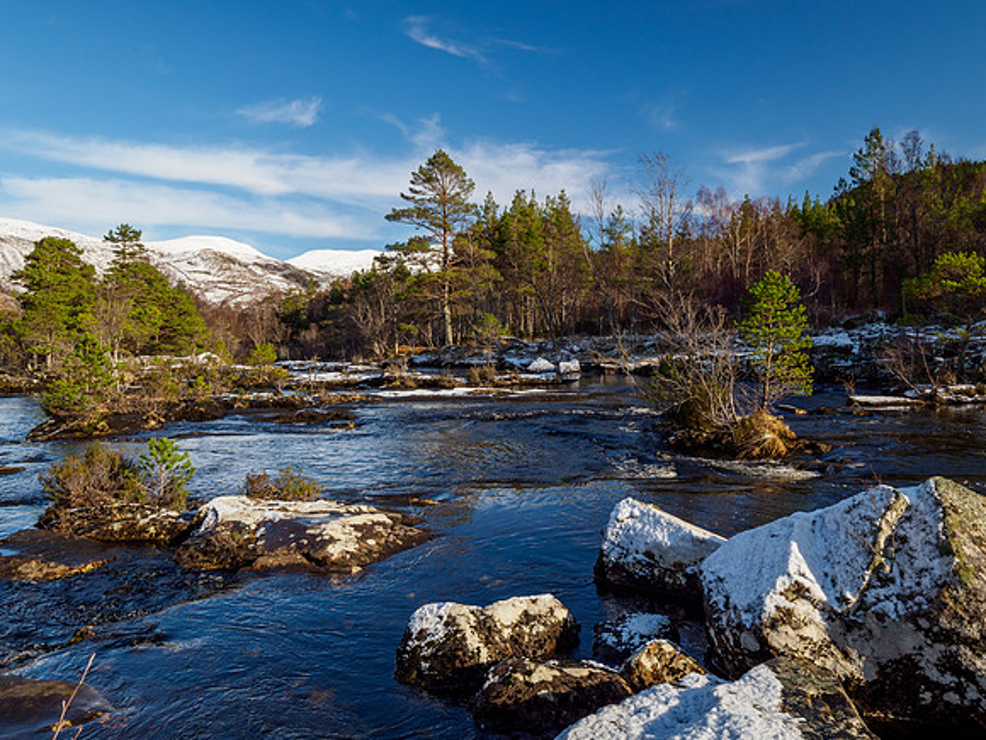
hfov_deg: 71.6
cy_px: 370
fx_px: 684
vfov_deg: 56.8
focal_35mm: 24
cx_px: 493
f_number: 7.1
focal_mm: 12
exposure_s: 1/160
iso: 200
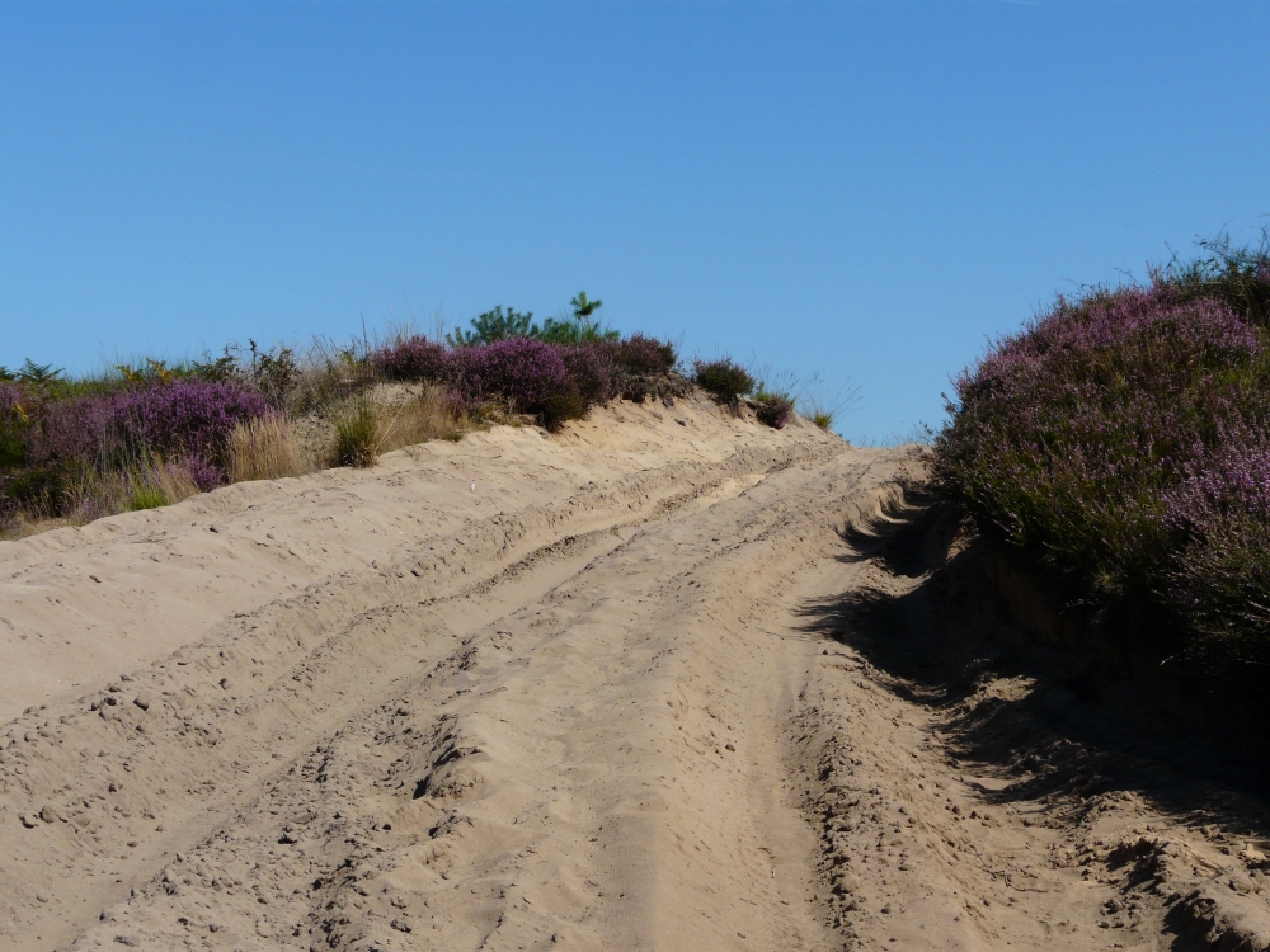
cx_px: 635
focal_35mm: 61
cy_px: 476
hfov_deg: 31.7
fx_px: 2238
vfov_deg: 24.0
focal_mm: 10
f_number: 6.3
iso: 100
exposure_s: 1/500
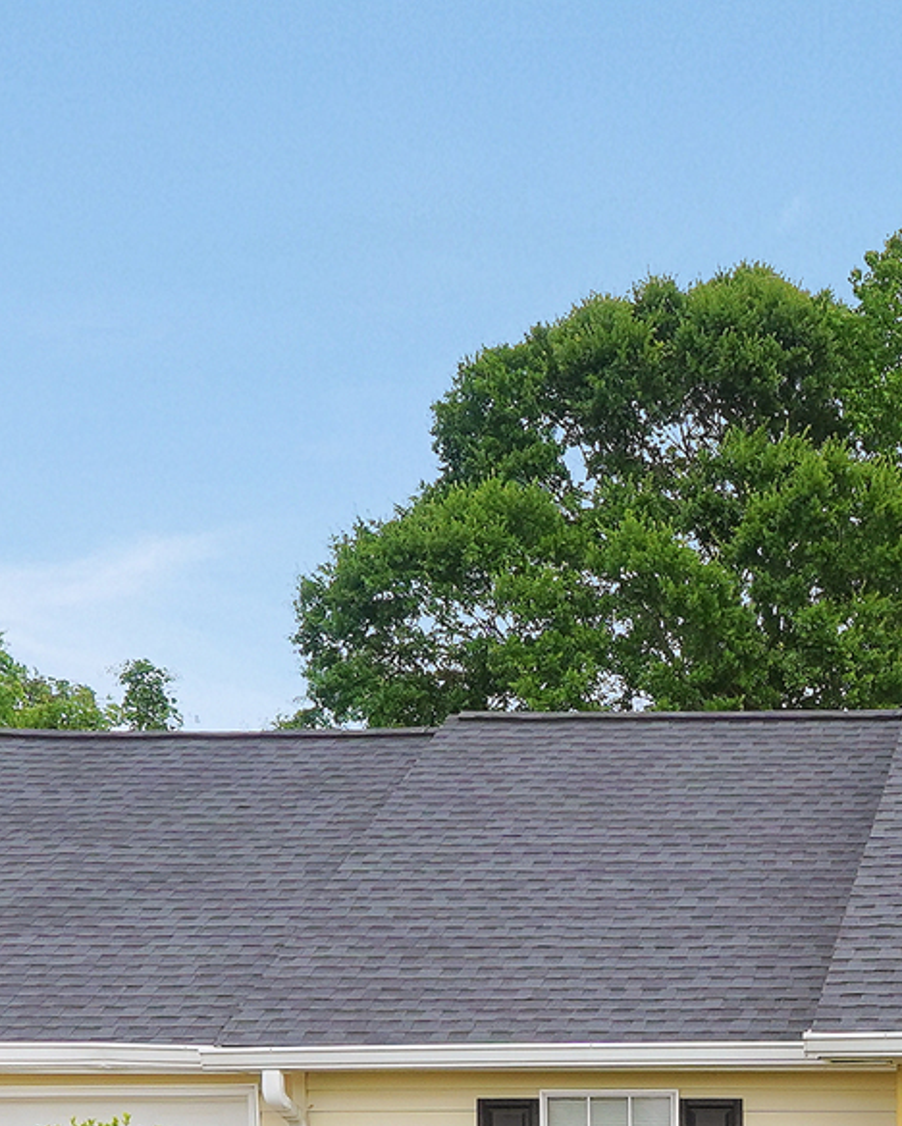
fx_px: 2590
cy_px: 1257
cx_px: 1224
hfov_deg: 18.2
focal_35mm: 78
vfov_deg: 23.0
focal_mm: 10.5
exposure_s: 1/125
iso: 100
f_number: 9
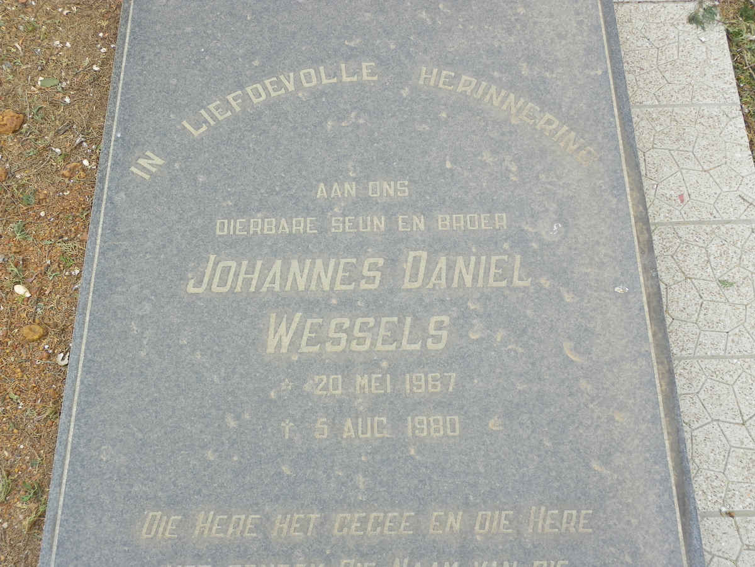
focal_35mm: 40
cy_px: 284
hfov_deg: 46.8
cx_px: 378
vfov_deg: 36.0
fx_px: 872
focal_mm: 7.1
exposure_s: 1/125
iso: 64
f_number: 4
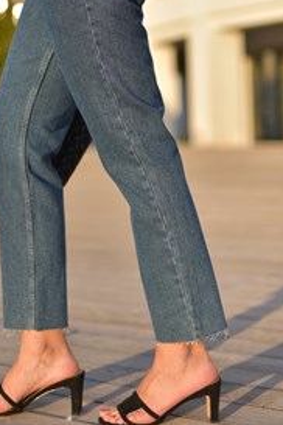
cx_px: 54
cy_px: 143
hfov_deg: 16.0
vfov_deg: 23.8
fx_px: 1002
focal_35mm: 85
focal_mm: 50
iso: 200
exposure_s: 1/4000
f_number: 2
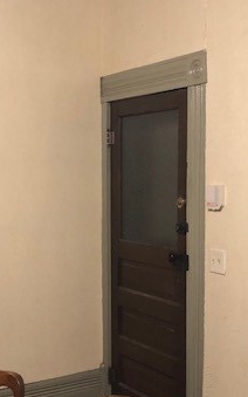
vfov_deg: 36.2
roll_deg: +0.3
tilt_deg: -4.3
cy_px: 221
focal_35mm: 56
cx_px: 90
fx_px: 605
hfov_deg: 23.1
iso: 100
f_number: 1.8
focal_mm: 3.99
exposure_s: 1/13
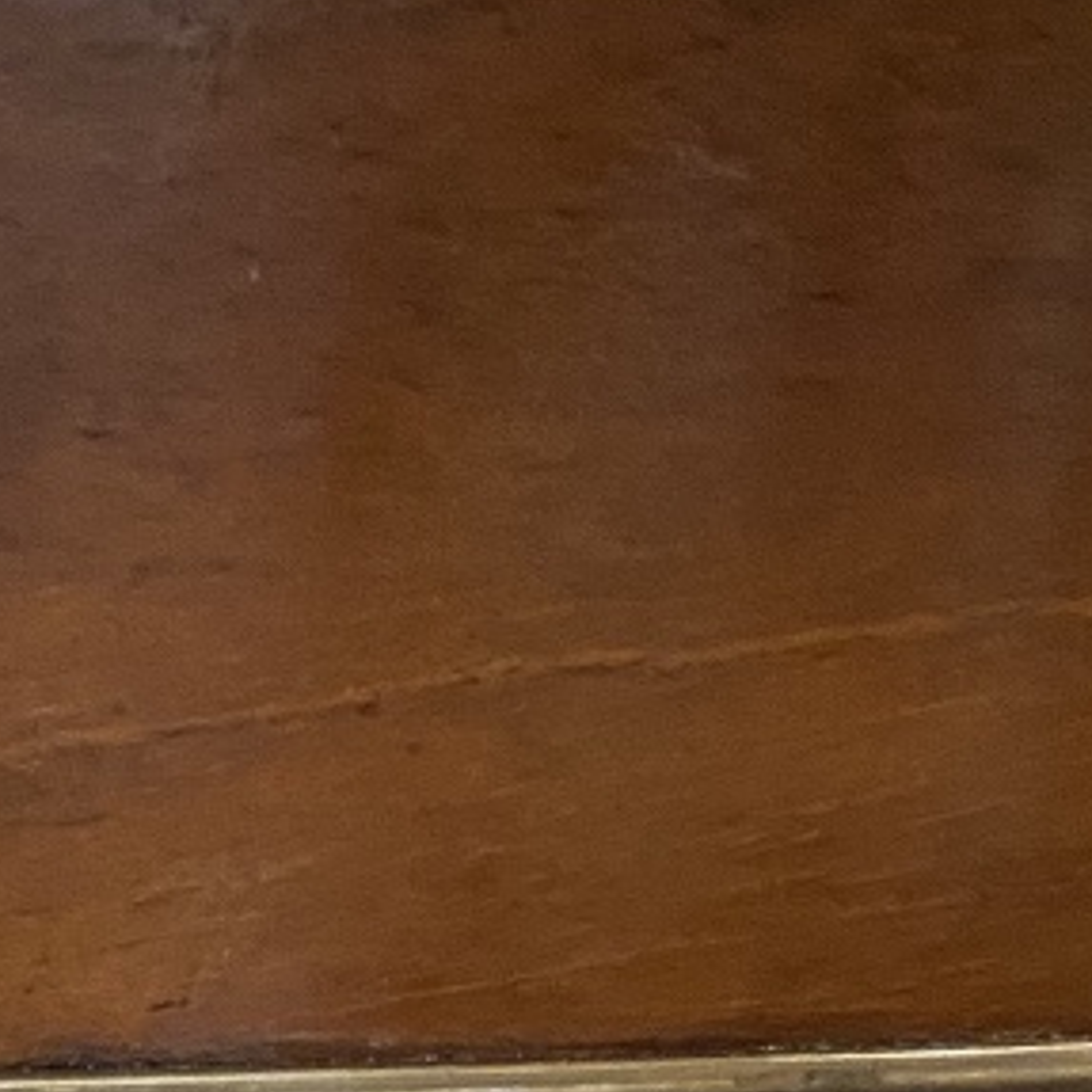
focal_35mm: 96
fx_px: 3426
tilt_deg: -17.6
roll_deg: -0.8
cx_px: -601
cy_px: 1986
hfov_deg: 16.3
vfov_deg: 15.5
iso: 500
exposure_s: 1/50
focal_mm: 4.25
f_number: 1.8
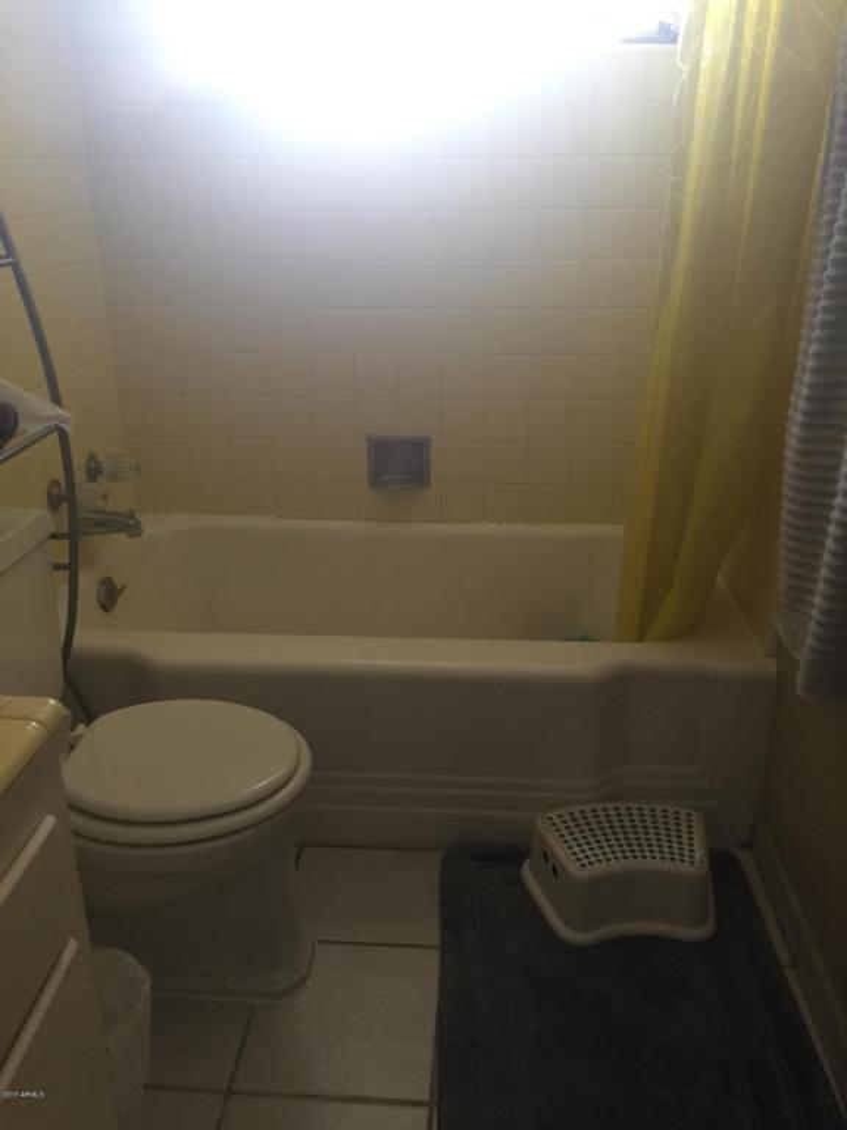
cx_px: 424
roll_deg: +0.6
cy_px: 565
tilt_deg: -22.4
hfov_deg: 48.2
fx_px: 946
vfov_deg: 61.7
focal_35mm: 29
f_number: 2.2
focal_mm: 4.15
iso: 64
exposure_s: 1/15
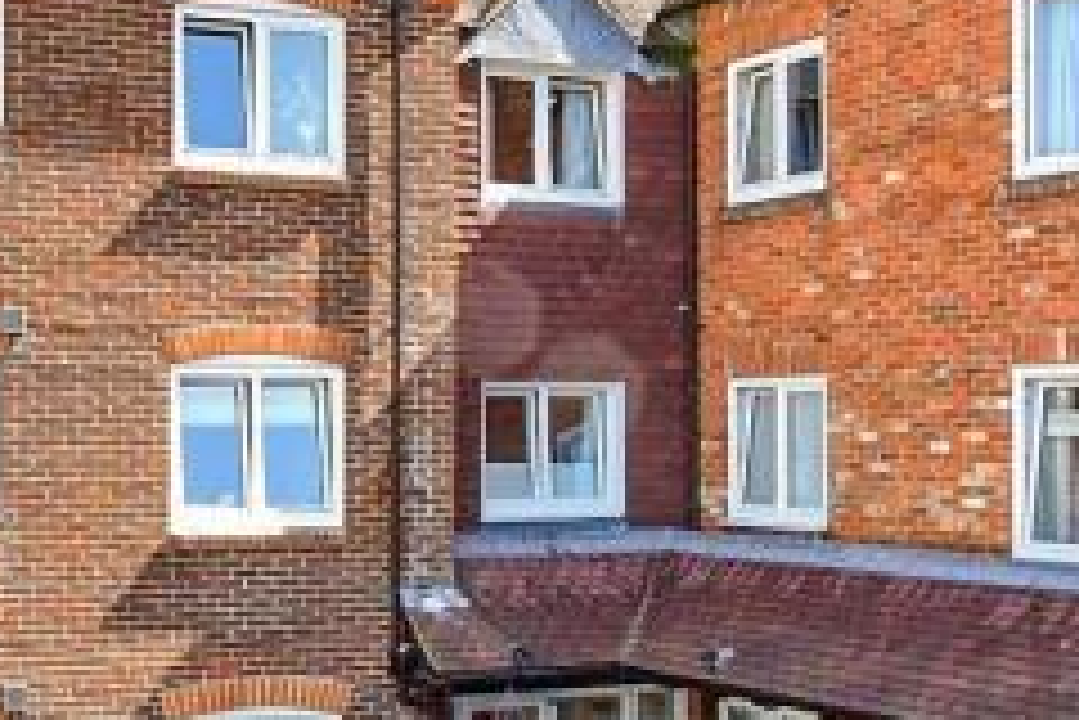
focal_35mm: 64
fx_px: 1918
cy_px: 389
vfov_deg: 21.2
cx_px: 450
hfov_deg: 31.4
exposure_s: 1/800
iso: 1250
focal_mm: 10
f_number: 8
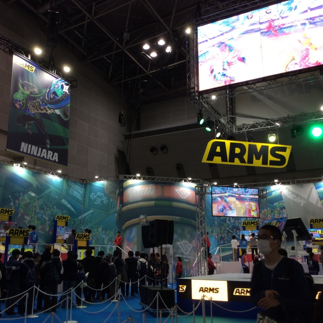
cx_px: 143
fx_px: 401
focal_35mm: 38
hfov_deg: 43.8
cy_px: 161
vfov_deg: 43.9
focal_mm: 3.3
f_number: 2.4
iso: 32
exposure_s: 1/40
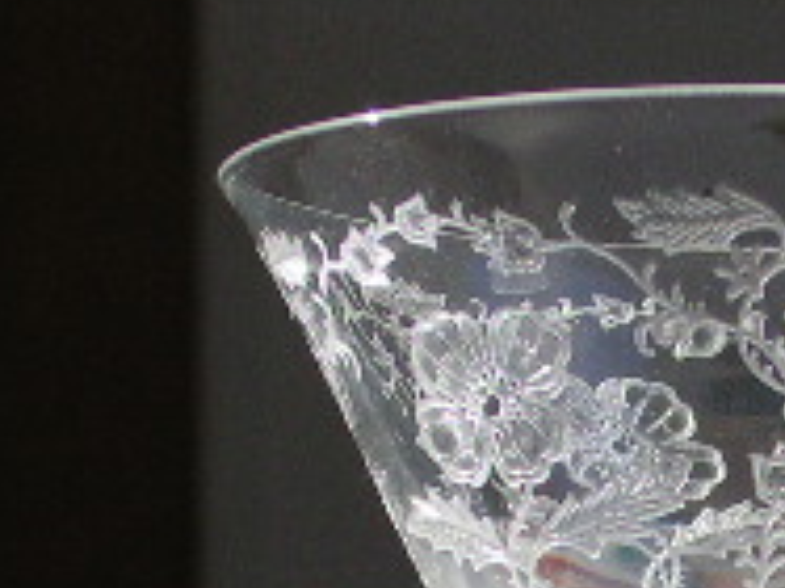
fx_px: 4963
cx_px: 890
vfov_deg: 6.7
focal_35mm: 219
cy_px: 974
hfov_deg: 9.0
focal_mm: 9.7
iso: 100
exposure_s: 1/35.5
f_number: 3.5
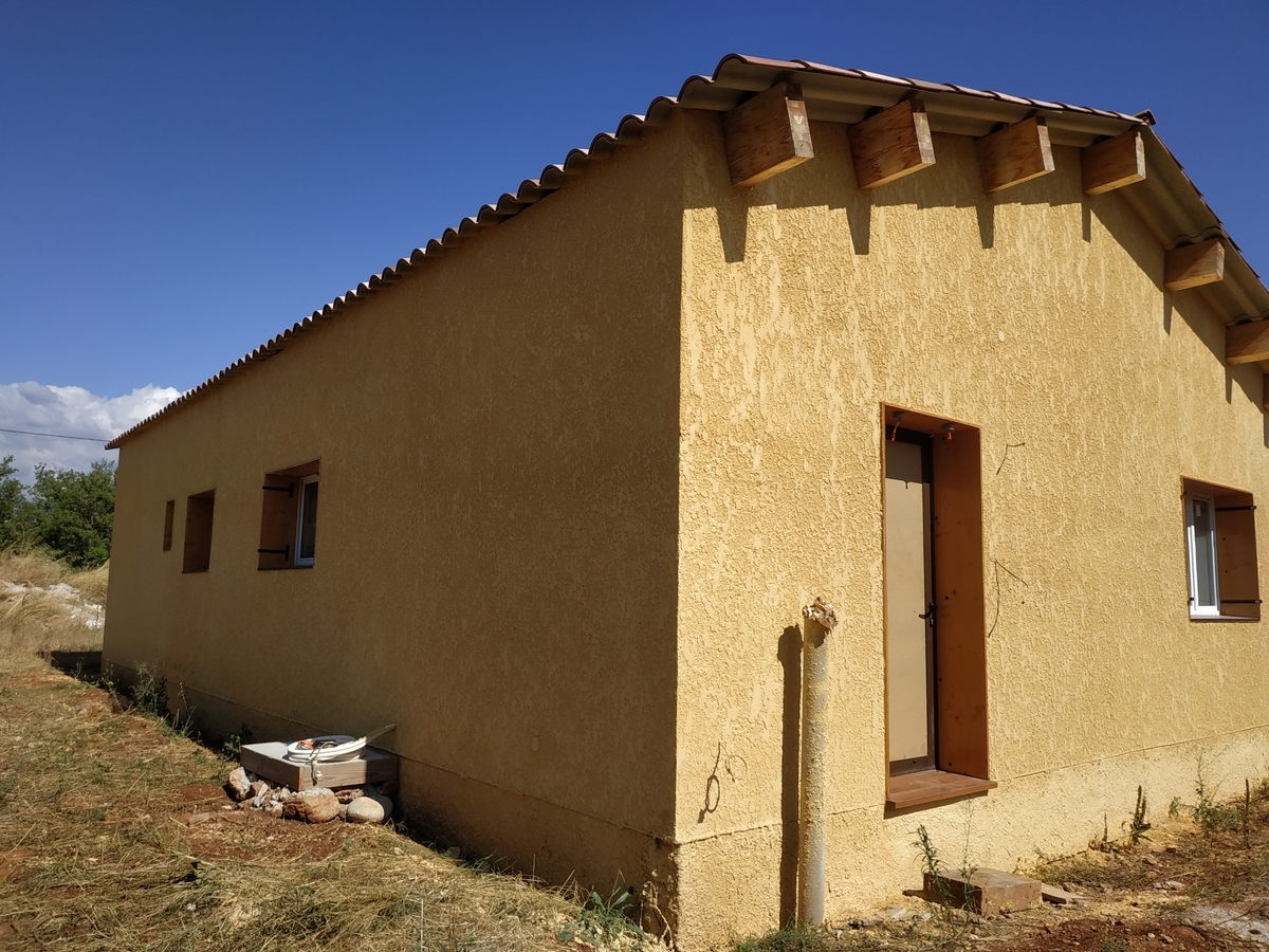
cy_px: 476
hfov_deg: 71.6
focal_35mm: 24
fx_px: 880
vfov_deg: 56.8
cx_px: 634
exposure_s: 1/2953
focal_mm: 3.94
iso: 100
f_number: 1.9
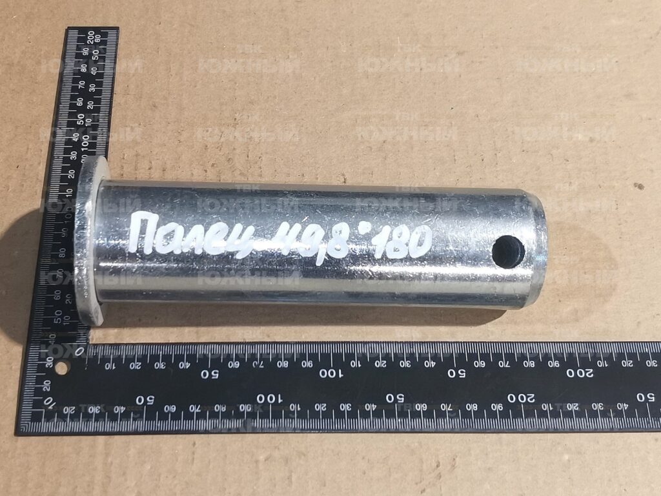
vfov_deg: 53.1
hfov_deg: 67.3
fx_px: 496
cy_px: 248
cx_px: 330
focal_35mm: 26
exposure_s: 1/50
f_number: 1.4
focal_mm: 4.66
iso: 320
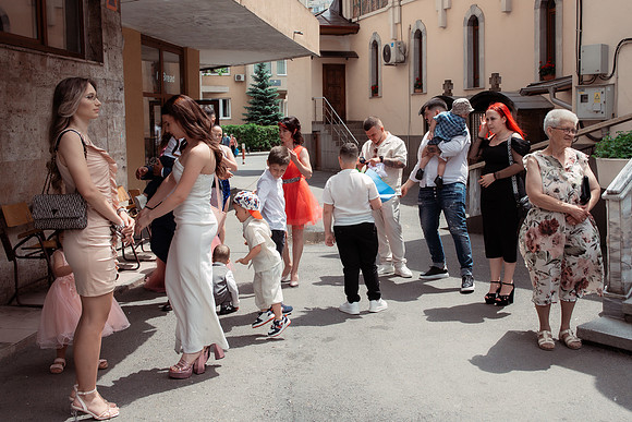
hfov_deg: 48.7
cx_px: 350
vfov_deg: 33.6
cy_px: 183
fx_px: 697
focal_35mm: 40
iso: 400
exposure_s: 1/500
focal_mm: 35
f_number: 8
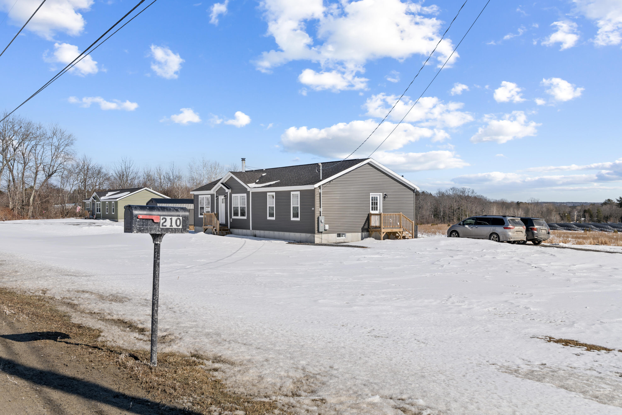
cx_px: 311
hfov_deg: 54.4
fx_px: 605
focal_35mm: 35
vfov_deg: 37.9
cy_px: 208
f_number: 8
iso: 160
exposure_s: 1/400
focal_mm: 35
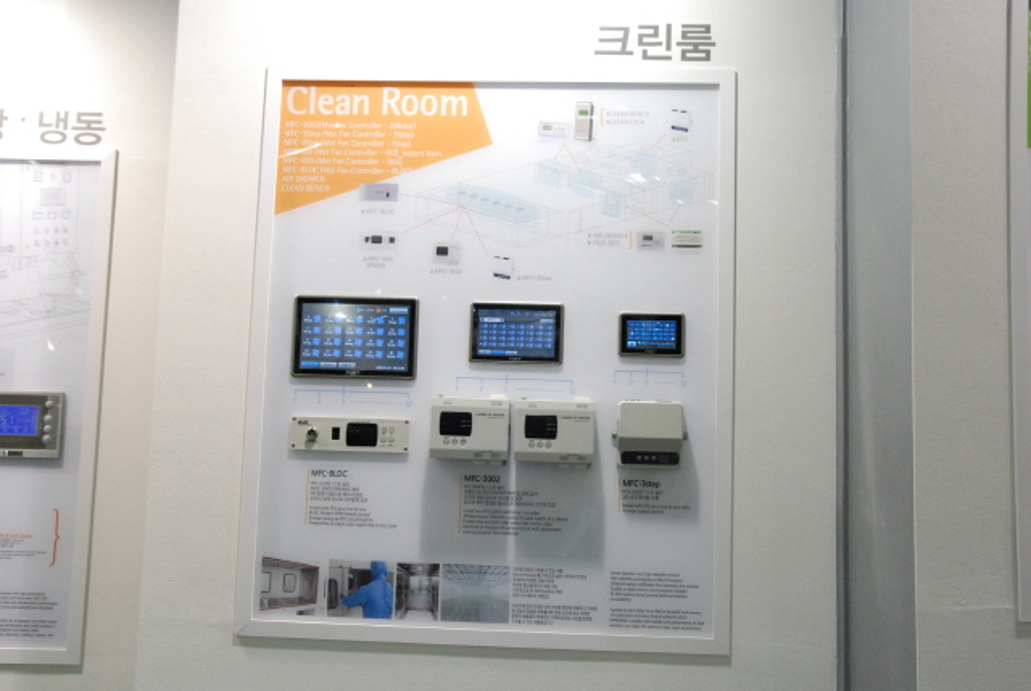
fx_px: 1033
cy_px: 346
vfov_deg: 37.0
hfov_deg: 53.1
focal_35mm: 36
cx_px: 516
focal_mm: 24
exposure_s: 1/100
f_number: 5.6
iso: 1600
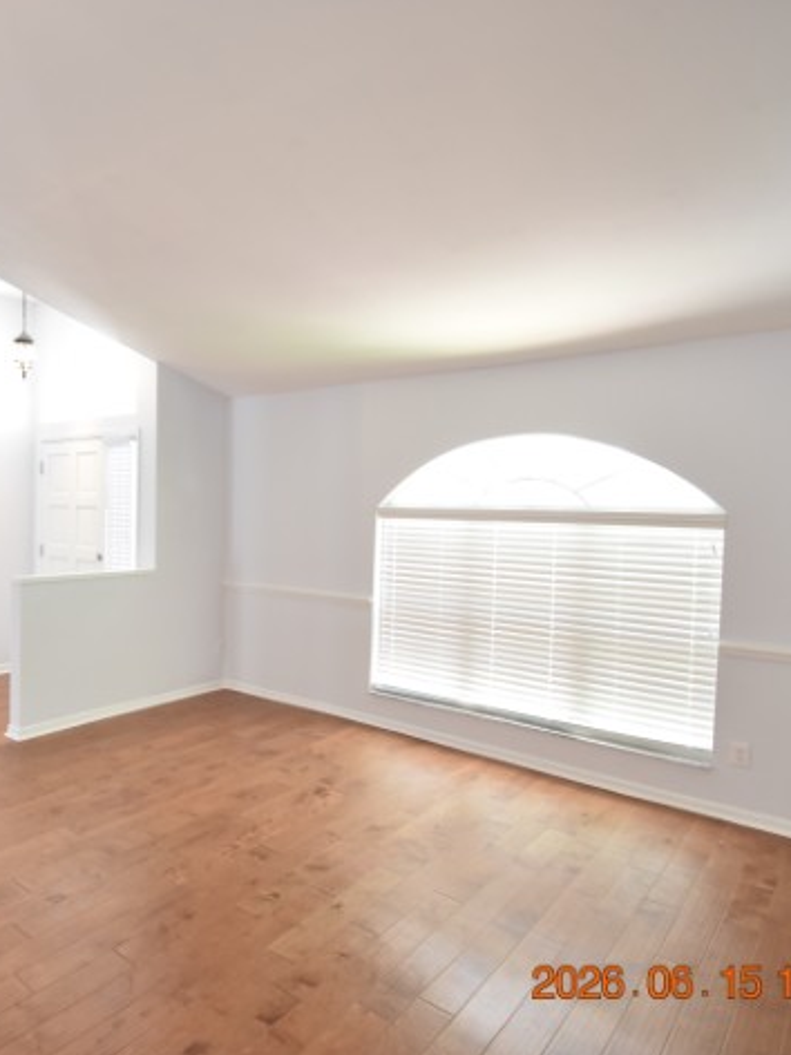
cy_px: 528
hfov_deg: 59.0
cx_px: 237
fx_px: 670
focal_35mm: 22
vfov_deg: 76.4
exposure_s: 1/30
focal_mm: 10
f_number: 3.5
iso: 800
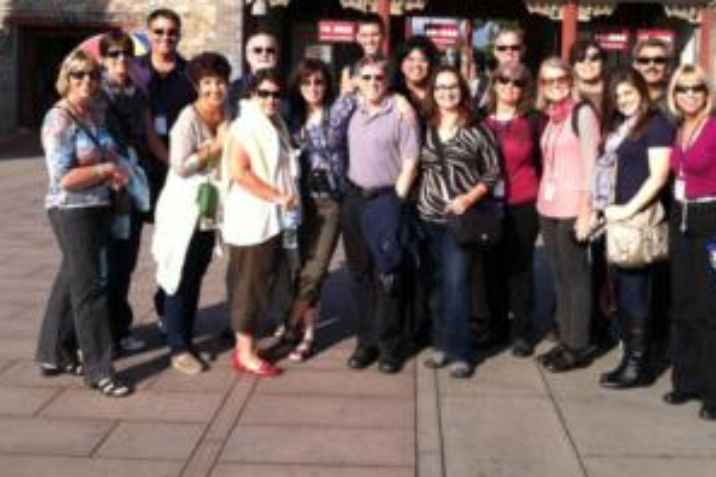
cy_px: 151
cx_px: 398
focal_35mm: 49
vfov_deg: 27.3
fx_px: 974
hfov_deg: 40.3
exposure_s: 1/714
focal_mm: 3.85
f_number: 2.8
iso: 80
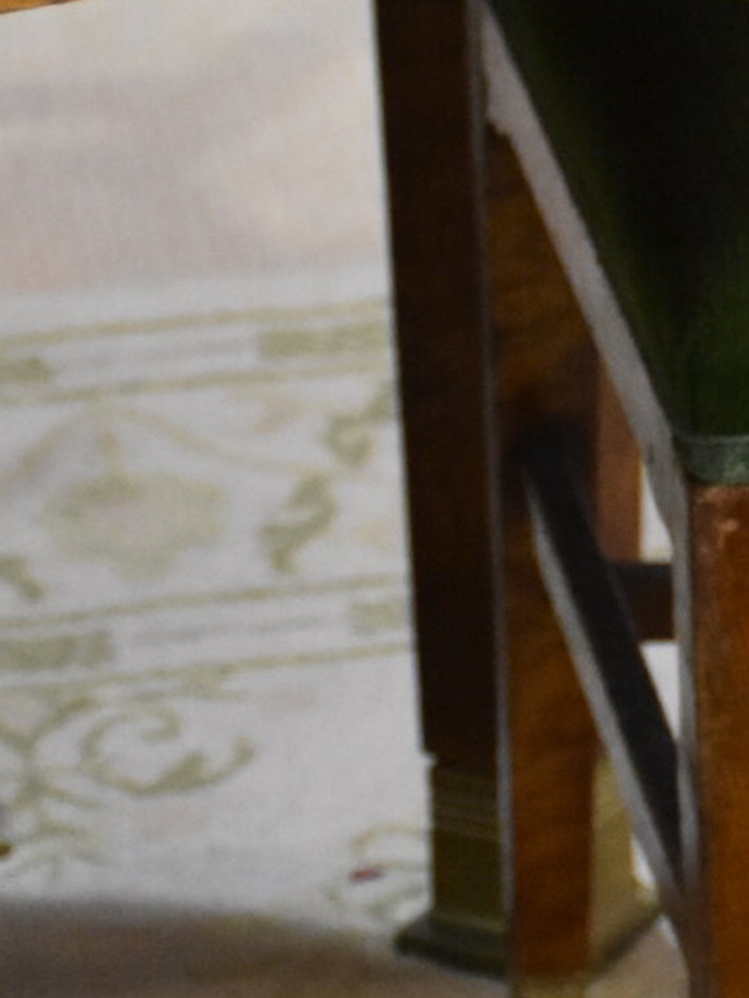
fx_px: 7152
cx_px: 818
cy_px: 425
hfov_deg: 6.0
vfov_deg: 8.0
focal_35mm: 248
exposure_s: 1/60
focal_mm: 42
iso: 4000
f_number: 4.5
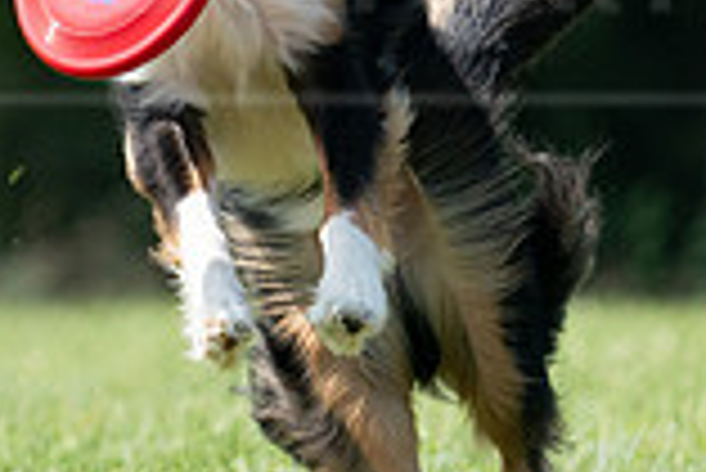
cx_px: 387
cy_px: 34
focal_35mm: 1401
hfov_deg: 1.5
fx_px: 27500
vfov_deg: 1.0
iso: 1600
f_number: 6.3
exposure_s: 1/4000
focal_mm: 379
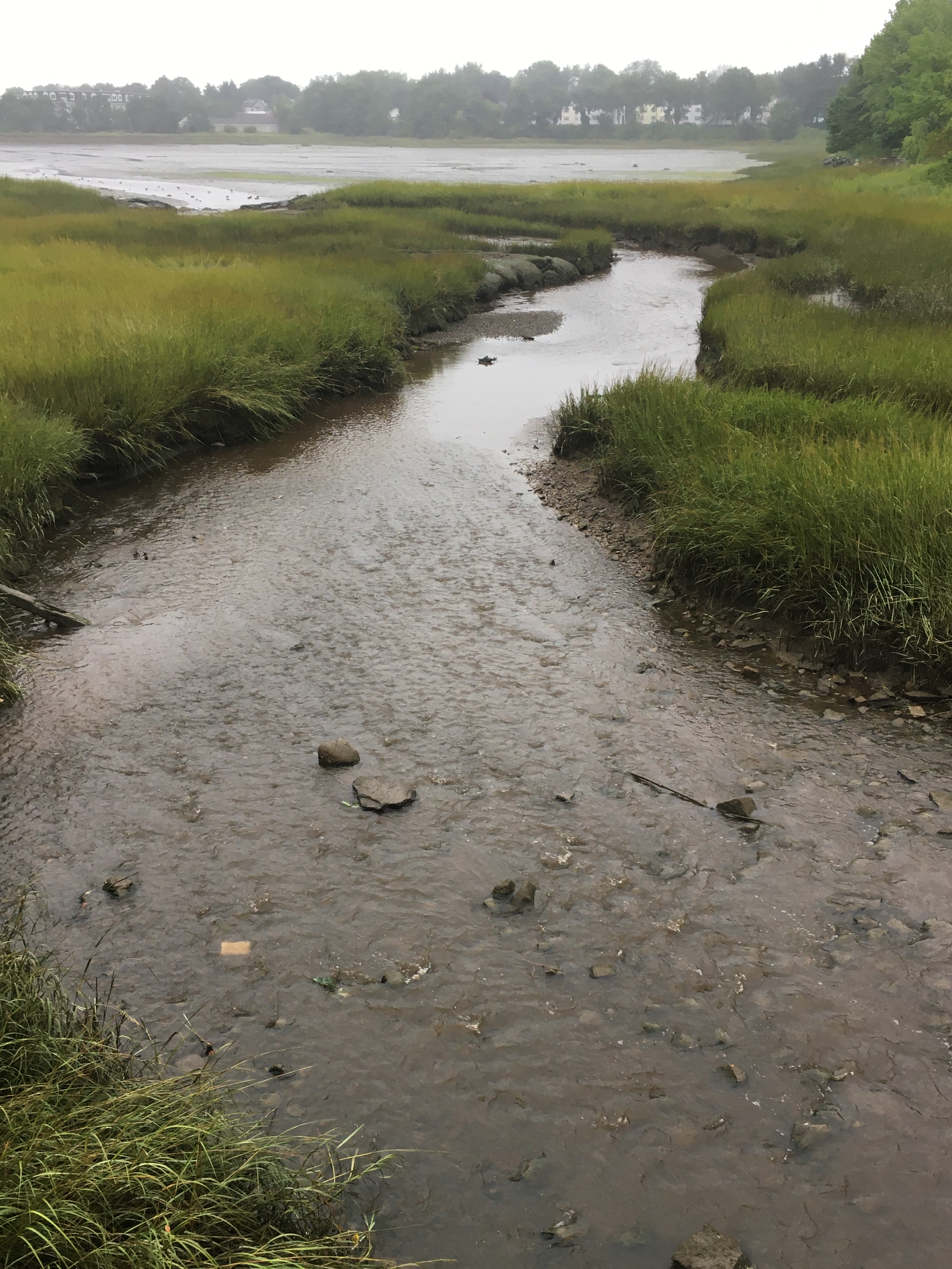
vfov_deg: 53.8
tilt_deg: -24.9
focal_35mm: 34
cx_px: 440
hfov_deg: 41.8
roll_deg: +0.2
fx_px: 1247
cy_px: 720
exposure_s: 1/40
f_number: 2.2
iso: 25
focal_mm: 4.15
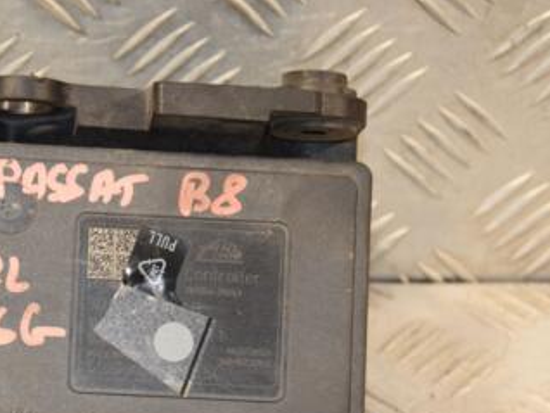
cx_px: 156
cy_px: 315
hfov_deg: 9.7
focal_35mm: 204
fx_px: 3242
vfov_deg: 7.3
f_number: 5.3
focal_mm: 75
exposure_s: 1/160
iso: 800
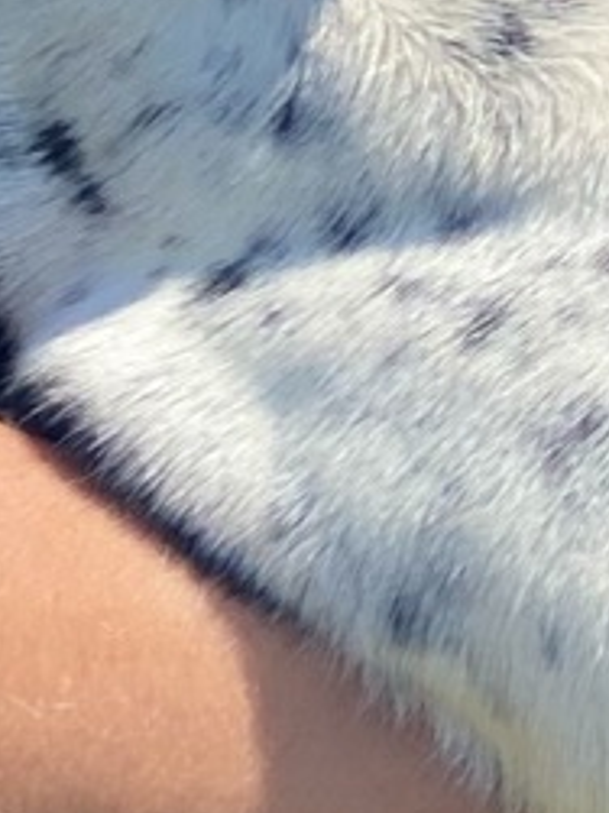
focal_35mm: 332
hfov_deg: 4.4
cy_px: -800
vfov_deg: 5.8
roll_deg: -0.1
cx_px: 1244
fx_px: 7794
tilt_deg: +0.7
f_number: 2
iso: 20
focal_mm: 6
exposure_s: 1/1410
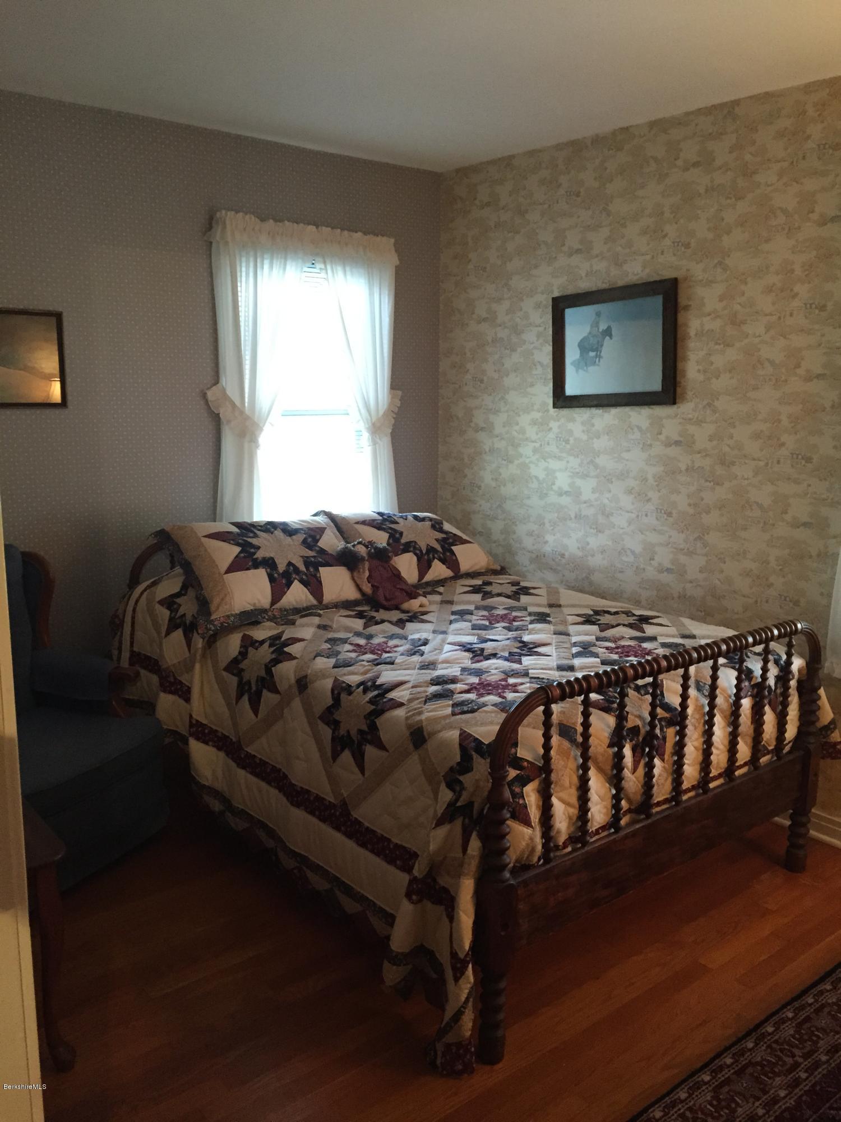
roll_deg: +0.0
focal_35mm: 29
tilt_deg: -10.5
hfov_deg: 48.2
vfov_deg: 61.7
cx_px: 420
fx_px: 939
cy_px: 561
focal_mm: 4.15
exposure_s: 1/30
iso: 200
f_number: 2.2
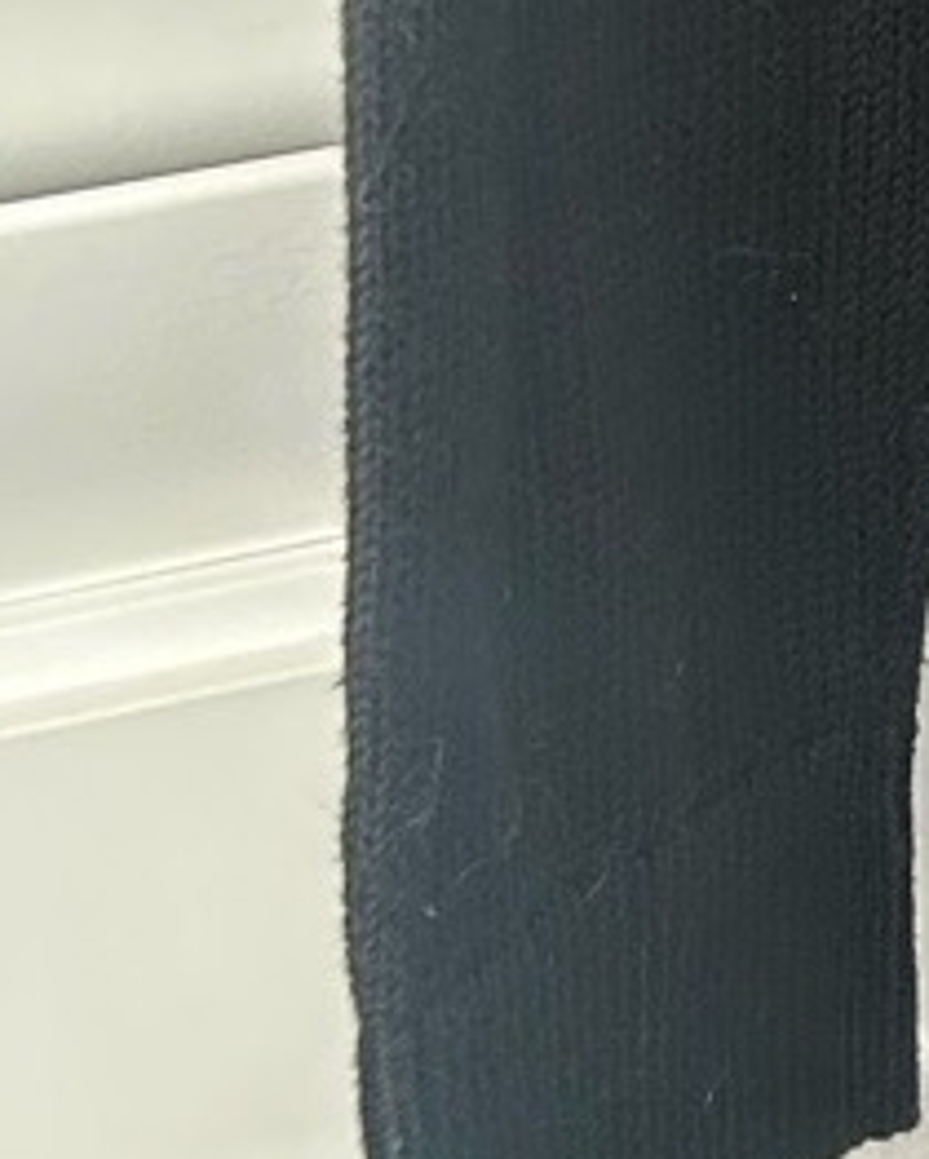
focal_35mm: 155
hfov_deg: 8.9
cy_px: -725
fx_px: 5321
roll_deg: +2.5
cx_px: 2336
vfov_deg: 11.7
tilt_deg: -13.1
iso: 125
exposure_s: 1/81
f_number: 1.5
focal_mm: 5.7
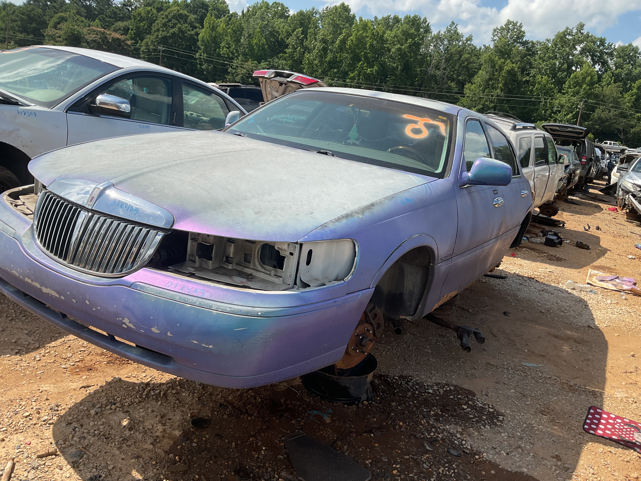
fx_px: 537
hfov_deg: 61.7
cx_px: 320
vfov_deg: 48.2
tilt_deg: -13.8
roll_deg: -7.7
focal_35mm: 29
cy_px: 240
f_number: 1.8
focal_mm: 3
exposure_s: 1/1786
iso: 16
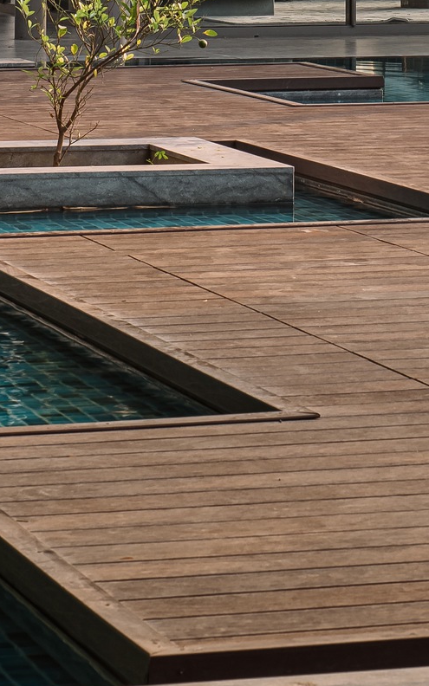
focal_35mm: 193
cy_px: -126
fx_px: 3610
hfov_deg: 6.8
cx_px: 343
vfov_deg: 10.7
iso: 64
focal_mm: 50
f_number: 10
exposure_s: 1/6
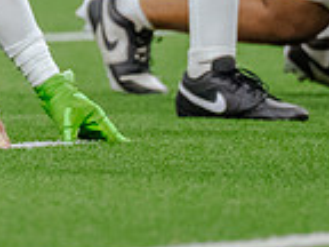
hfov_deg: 1.6
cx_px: -114
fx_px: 11975
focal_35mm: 1260
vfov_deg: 1.2
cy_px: -224
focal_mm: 200
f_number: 2.8
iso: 3200
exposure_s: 1/1250
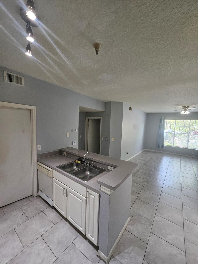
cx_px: 99
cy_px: 132
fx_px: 99
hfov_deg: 89.9
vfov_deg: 106.2
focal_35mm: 13
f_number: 2.2
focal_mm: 1.7
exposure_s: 1/60
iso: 200
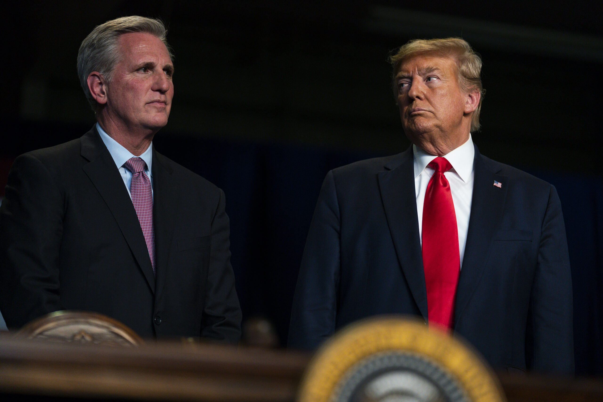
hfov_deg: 16.3
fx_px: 2110
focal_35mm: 126
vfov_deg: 10.9
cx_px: 302
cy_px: 201
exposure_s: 1/1250
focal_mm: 126
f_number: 2.8
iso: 1600
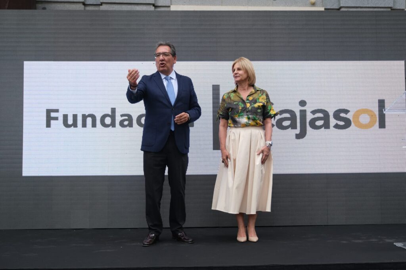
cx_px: 203
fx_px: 440
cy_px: 135
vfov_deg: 34.2
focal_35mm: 39
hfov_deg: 49.5
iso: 160
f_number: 2.8
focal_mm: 25.7
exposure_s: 1/800
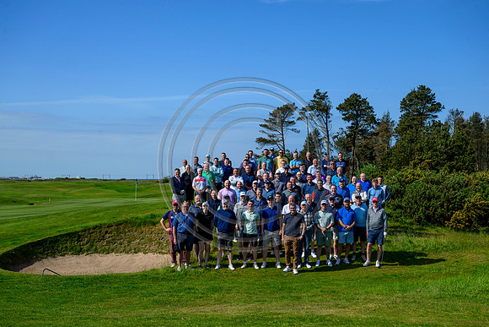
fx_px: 693
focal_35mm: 51
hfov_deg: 38.9
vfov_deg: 26.5
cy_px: 164
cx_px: 244
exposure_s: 1/2500
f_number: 6.3
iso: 500
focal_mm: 51
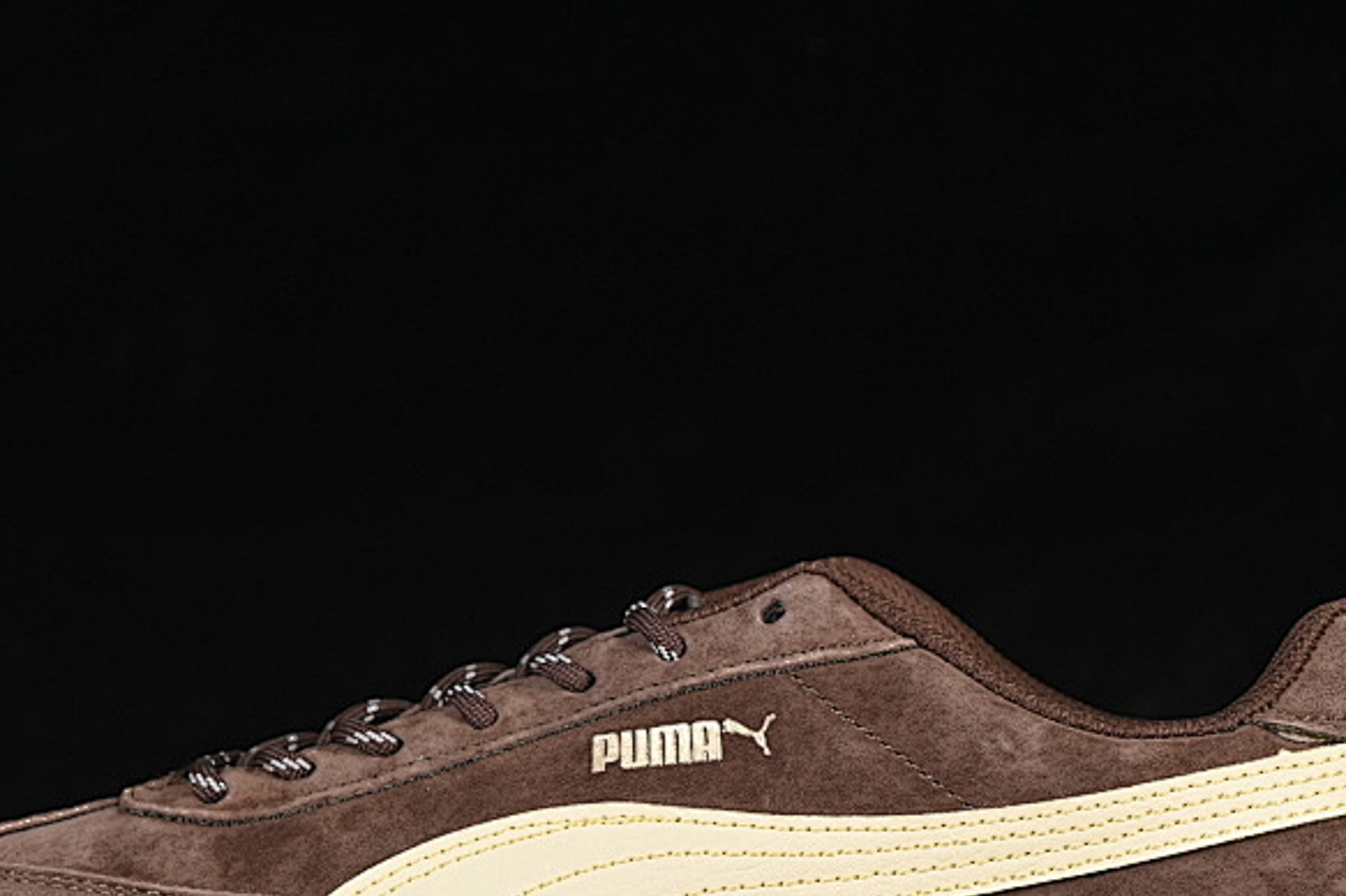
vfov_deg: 9.8
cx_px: 672
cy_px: 607
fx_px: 5194
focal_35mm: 139
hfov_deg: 14.8
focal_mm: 50
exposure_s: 1/60
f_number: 7.1
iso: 160
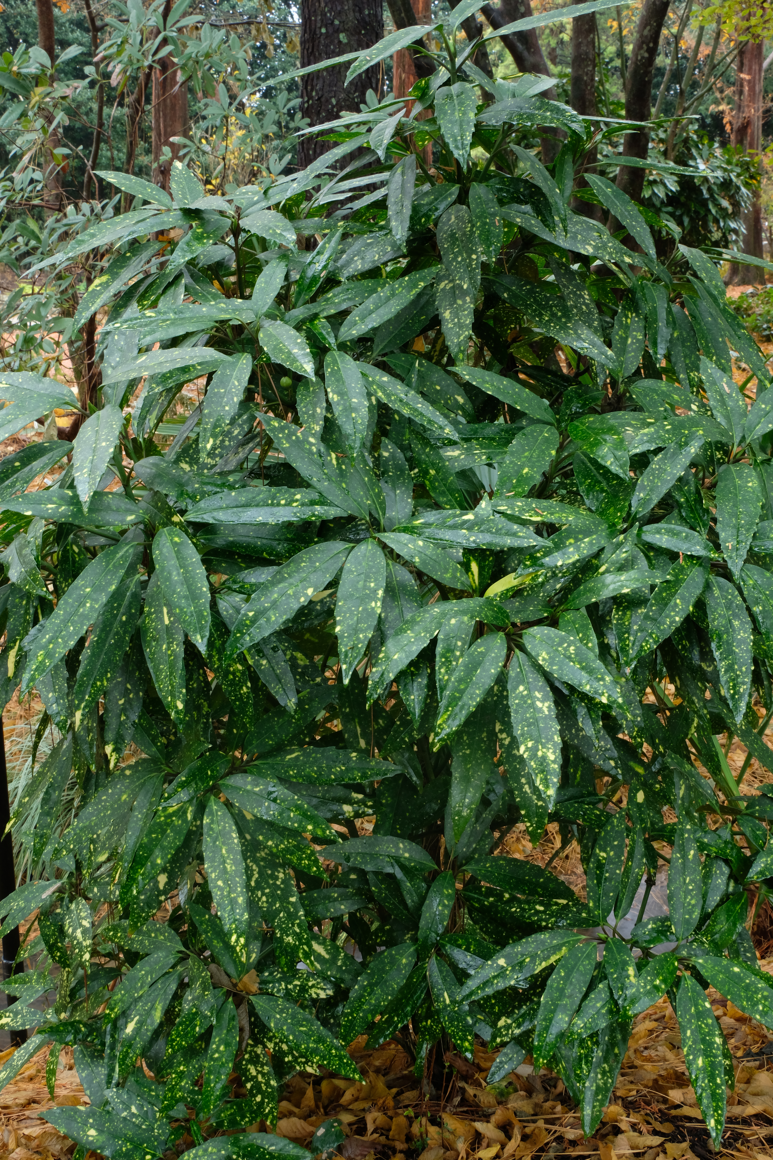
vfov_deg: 46.4
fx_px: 1353
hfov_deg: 31.9
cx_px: 386
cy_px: 580
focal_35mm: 42
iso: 800
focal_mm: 27.9
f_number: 16
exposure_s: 1/1.8
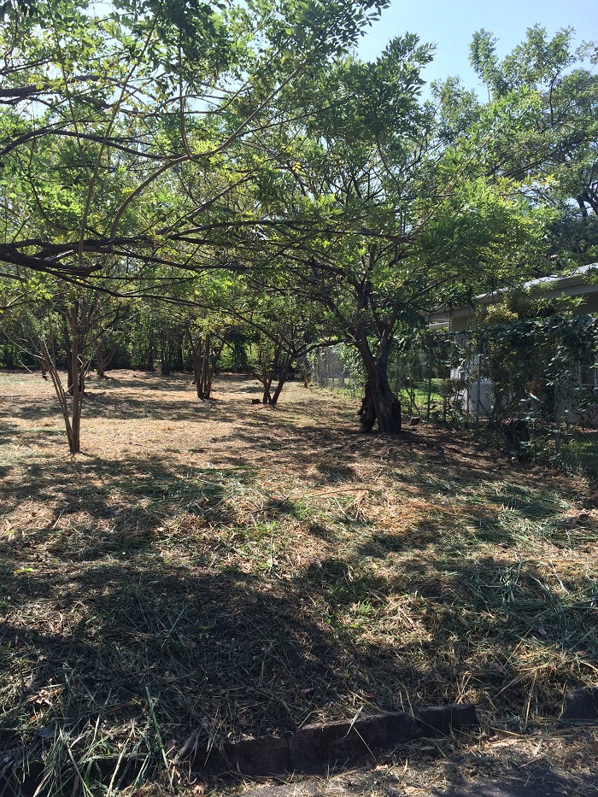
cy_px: 398
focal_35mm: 29
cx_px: 299
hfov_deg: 48.2
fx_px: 668
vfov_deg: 61.7
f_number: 2.2
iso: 32
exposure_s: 1/933
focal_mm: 4.15
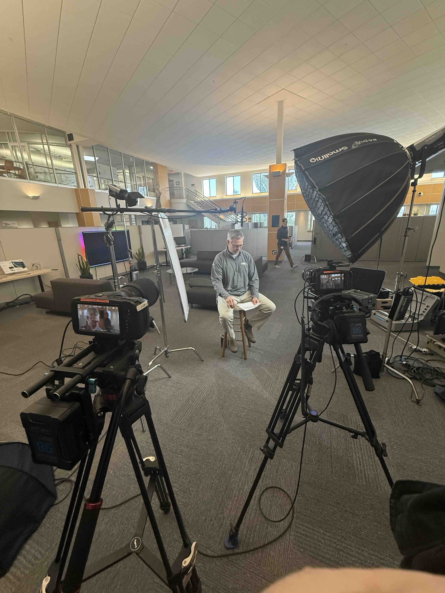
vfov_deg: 102.1
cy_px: 296
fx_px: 240
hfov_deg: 85.7
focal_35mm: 14
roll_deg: +1.6
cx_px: 222
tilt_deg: -16.9
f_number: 2.2
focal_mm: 2.22
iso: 320
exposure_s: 1/120
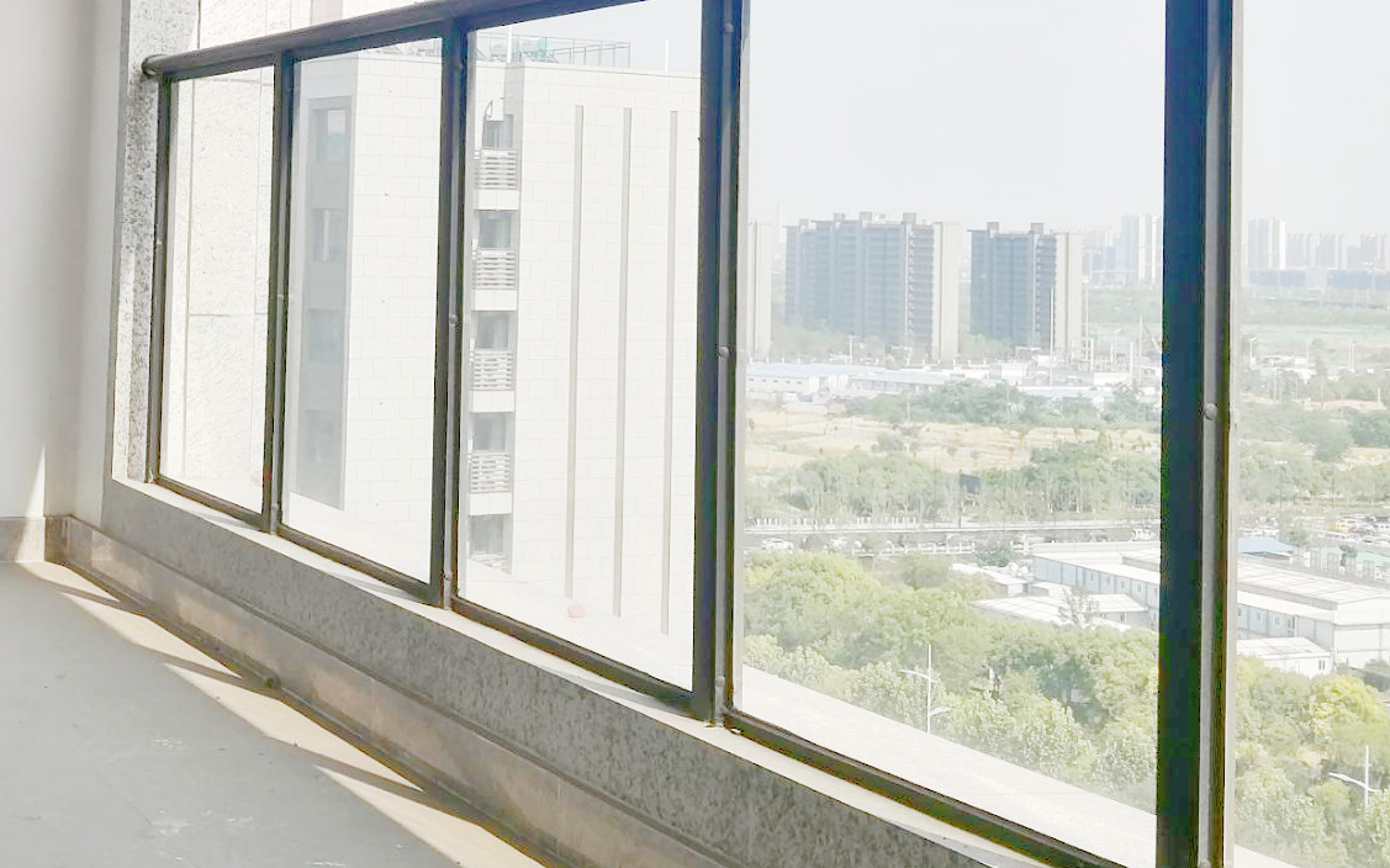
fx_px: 2462
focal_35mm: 65
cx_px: 459
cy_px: 86
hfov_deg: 31.3
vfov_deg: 19.6
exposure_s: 1/909
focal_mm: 3.62
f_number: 1.8
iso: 50
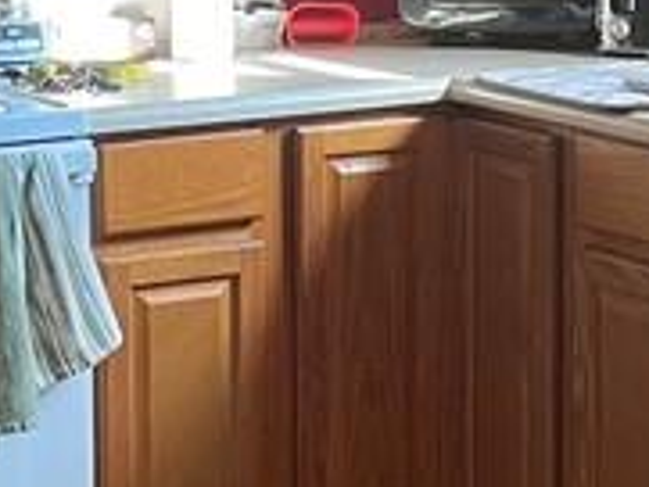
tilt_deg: -4.8
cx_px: 527
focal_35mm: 147
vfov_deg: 10.0
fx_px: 2758
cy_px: 11
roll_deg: +0.9
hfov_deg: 13.4
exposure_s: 1/60
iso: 250
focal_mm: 5.1
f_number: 1.6
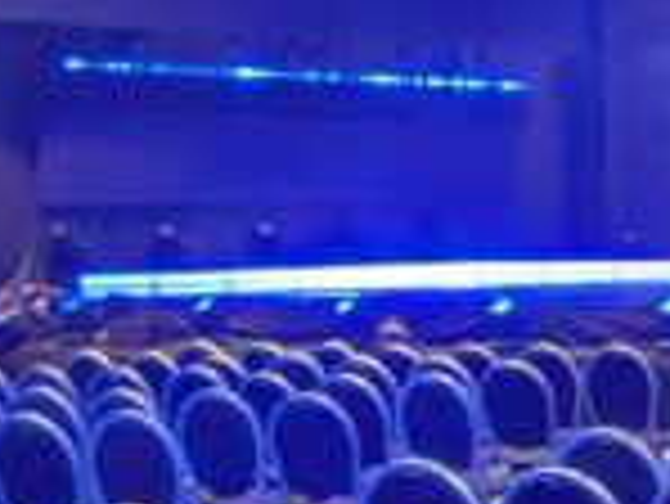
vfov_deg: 13.4
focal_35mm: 110
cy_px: 106
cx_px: 648
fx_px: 2131
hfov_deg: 17.5
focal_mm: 2.35
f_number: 2.2
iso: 639
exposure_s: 1/25
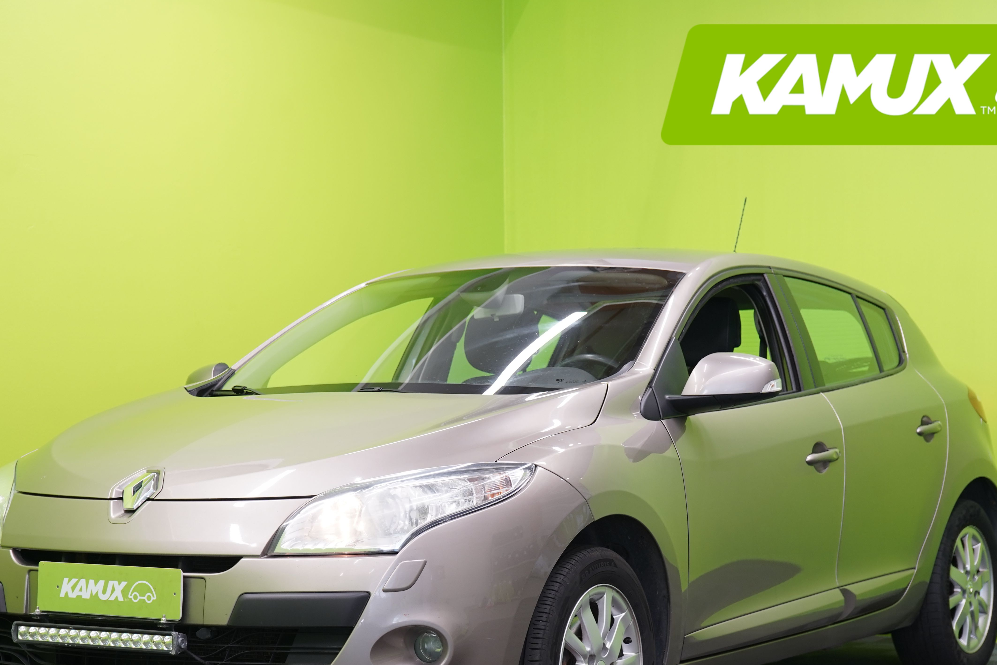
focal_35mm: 79
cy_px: 448
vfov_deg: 17.2
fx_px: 2188
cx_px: 486
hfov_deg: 25.7
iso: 400
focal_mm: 56
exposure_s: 1/25
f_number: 5
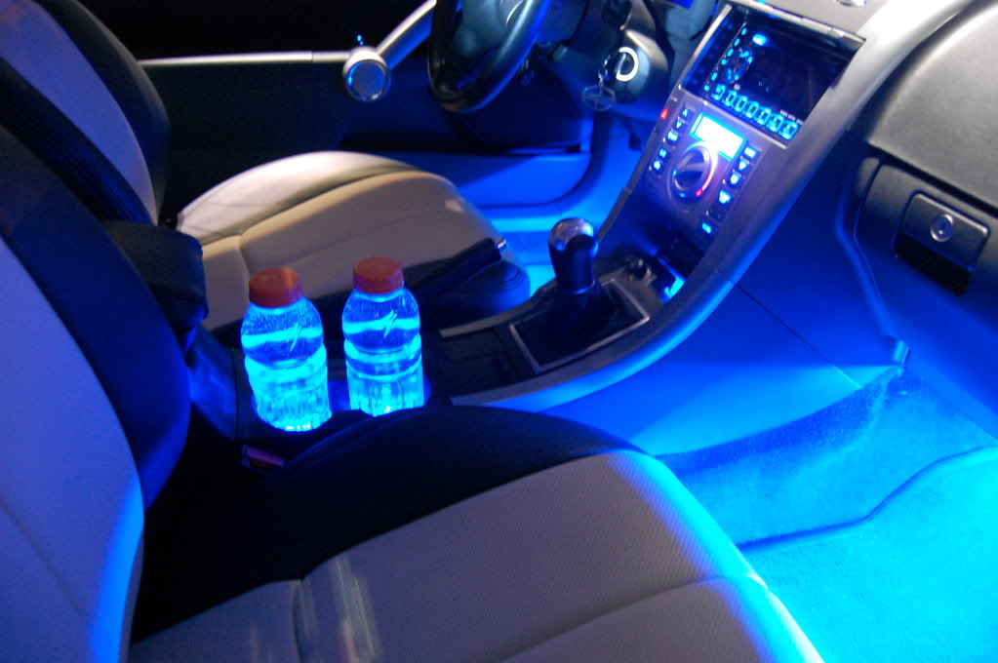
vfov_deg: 47.8
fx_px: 748
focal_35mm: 27
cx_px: 499
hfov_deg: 67.4
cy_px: 332
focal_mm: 18
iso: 1600
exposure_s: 1.5
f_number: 3.5
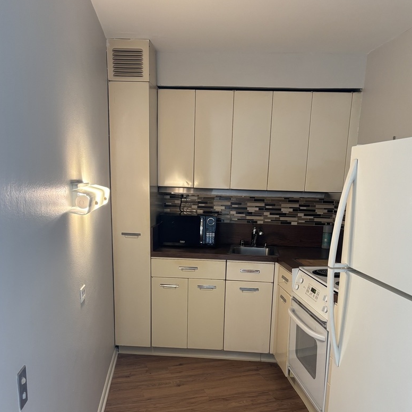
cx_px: 209
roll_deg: -2.3
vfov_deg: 50.1
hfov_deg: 51.1
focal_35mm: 32
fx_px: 431
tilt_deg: -12.6
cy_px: 279
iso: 200
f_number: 1.6
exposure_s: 1/60
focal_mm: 5.96
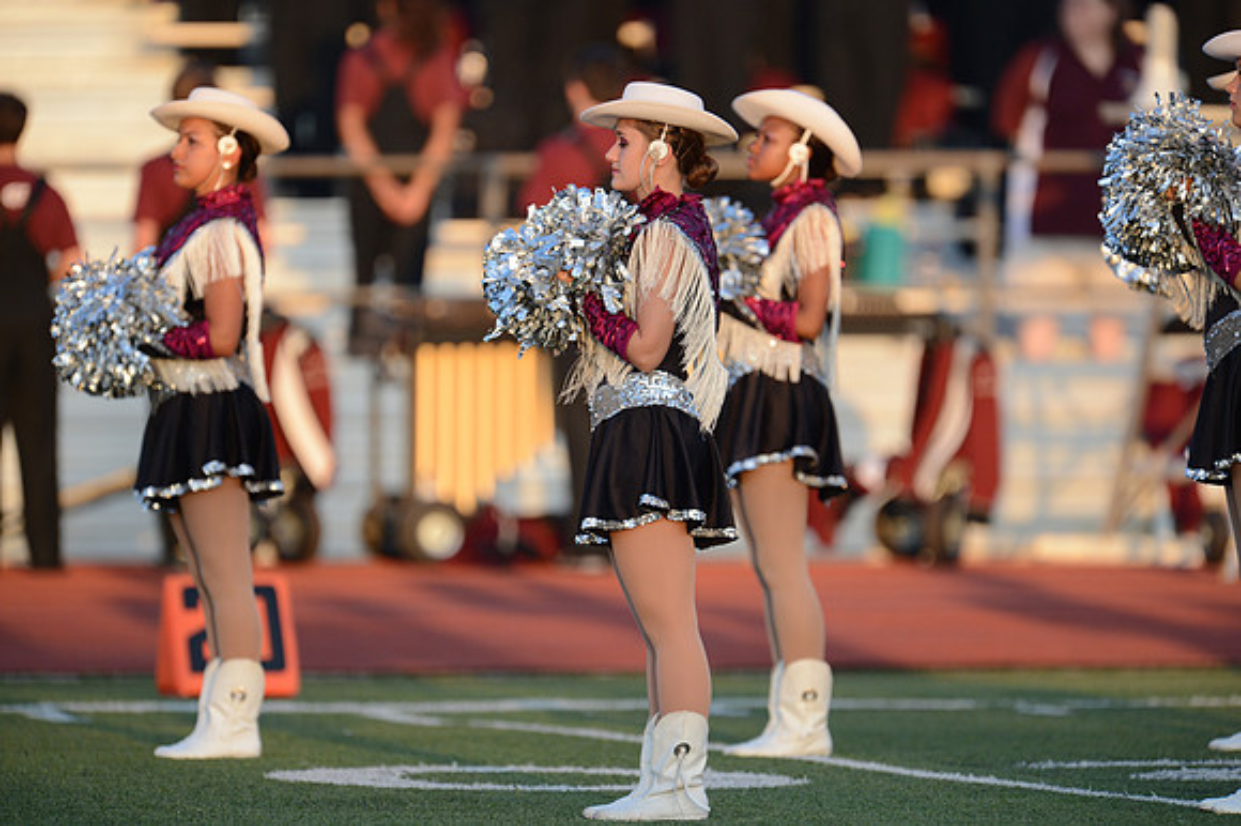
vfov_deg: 2.5
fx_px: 18948
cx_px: 620
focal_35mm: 550
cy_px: 413
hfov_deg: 3.8
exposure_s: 1/1250
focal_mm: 550
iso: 800
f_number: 4
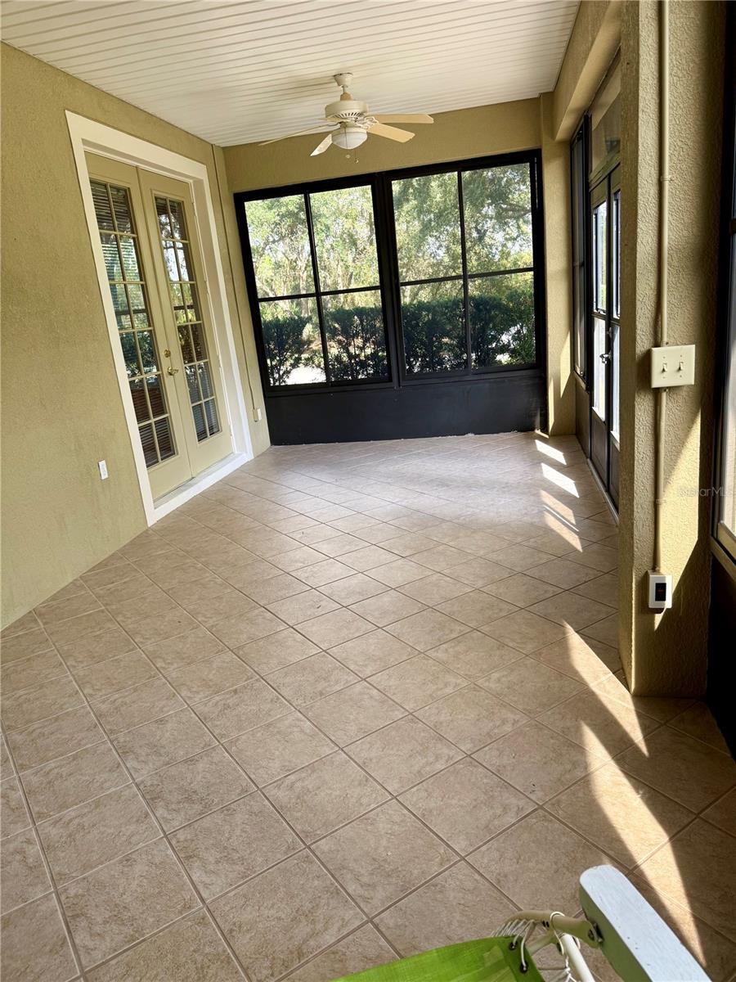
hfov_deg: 56.8
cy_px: 491
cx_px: 368
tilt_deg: -15.2
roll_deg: +6.2
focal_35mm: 24
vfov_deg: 71.6
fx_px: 680
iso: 100
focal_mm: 6.76
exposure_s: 1/121
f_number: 1.78
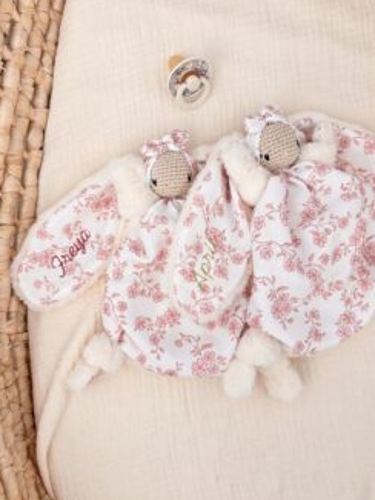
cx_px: 177
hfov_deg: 44.2
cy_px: 238
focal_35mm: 32
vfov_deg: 56.8
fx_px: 462
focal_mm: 5.96
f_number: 1.6
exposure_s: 1/80
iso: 125
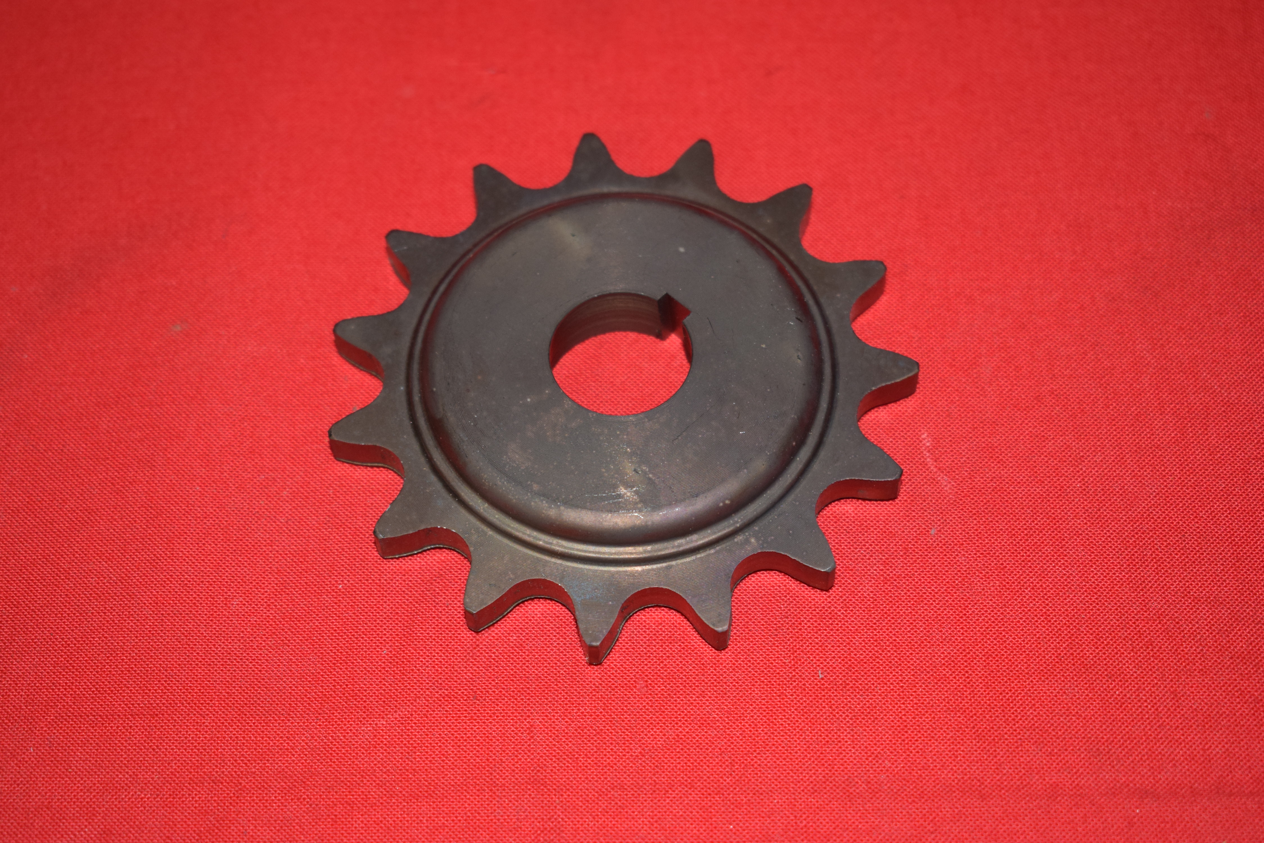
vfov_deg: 19.7
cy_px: 422
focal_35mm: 69
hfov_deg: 29.2
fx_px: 2423
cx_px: 632
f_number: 5.3
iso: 640
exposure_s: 1/160
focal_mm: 46
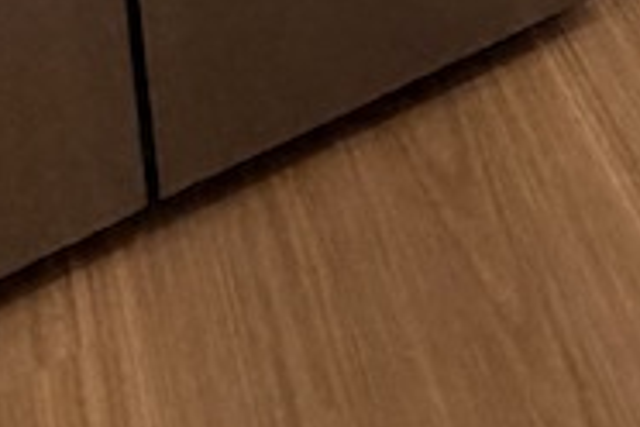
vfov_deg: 8.7
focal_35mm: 100
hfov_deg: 17.4
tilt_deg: -6.8
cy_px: -1140
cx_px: 1084
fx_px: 1778
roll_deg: +1.3
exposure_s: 1/100
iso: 160
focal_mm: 2.22
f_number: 2.2
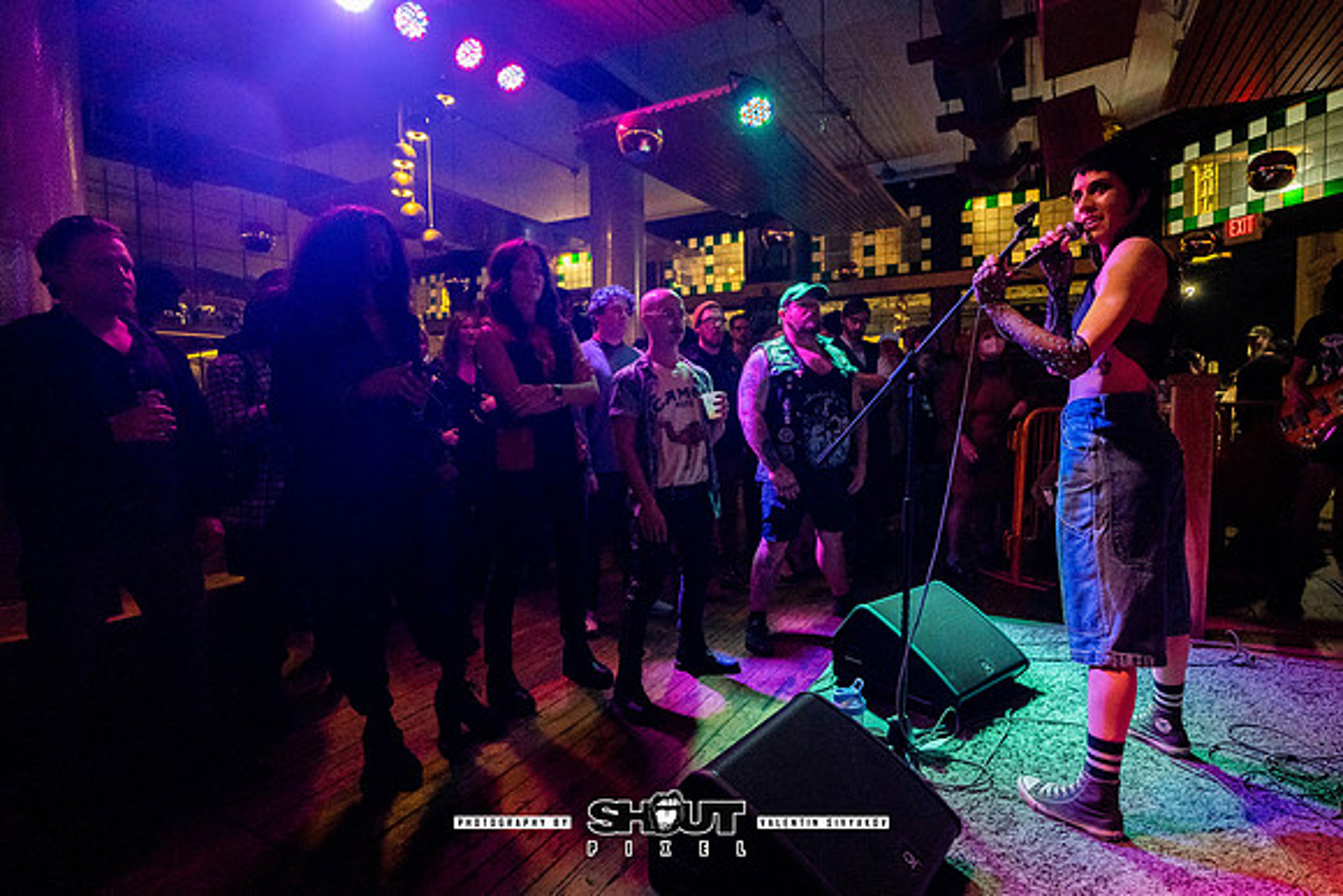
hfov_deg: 93.2
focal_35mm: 17
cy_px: 433
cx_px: 743
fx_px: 631
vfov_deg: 70.7
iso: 3200
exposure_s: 1/160
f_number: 2.8
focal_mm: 14
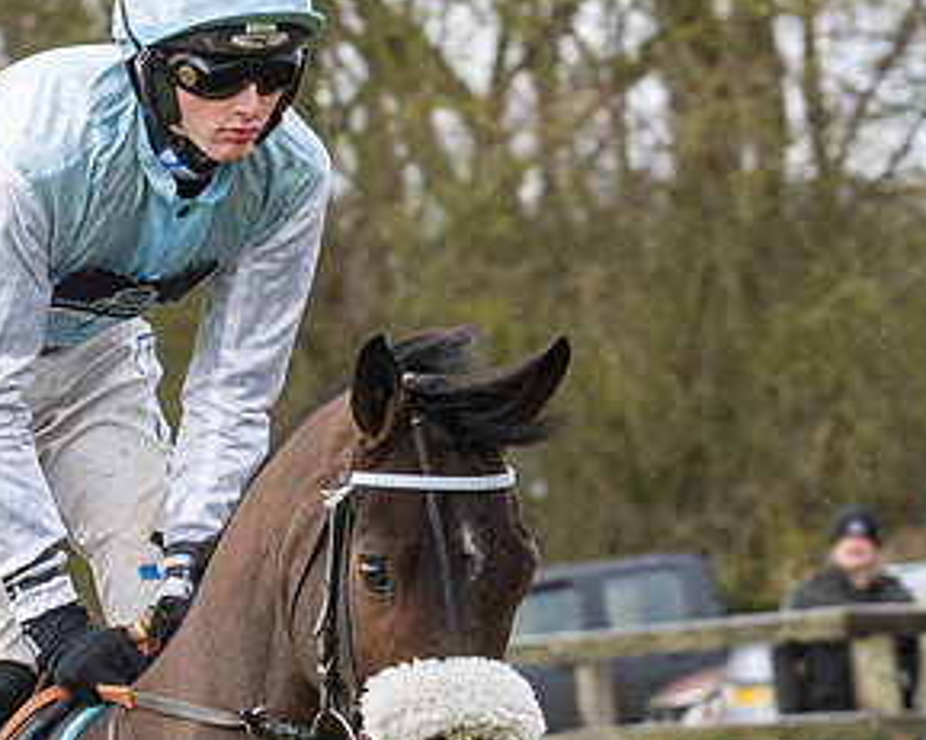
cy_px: 551
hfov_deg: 4.8
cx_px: 356
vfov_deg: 3.9
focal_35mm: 400
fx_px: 10959
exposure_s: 1/500
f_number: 5
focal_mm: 100
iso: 800
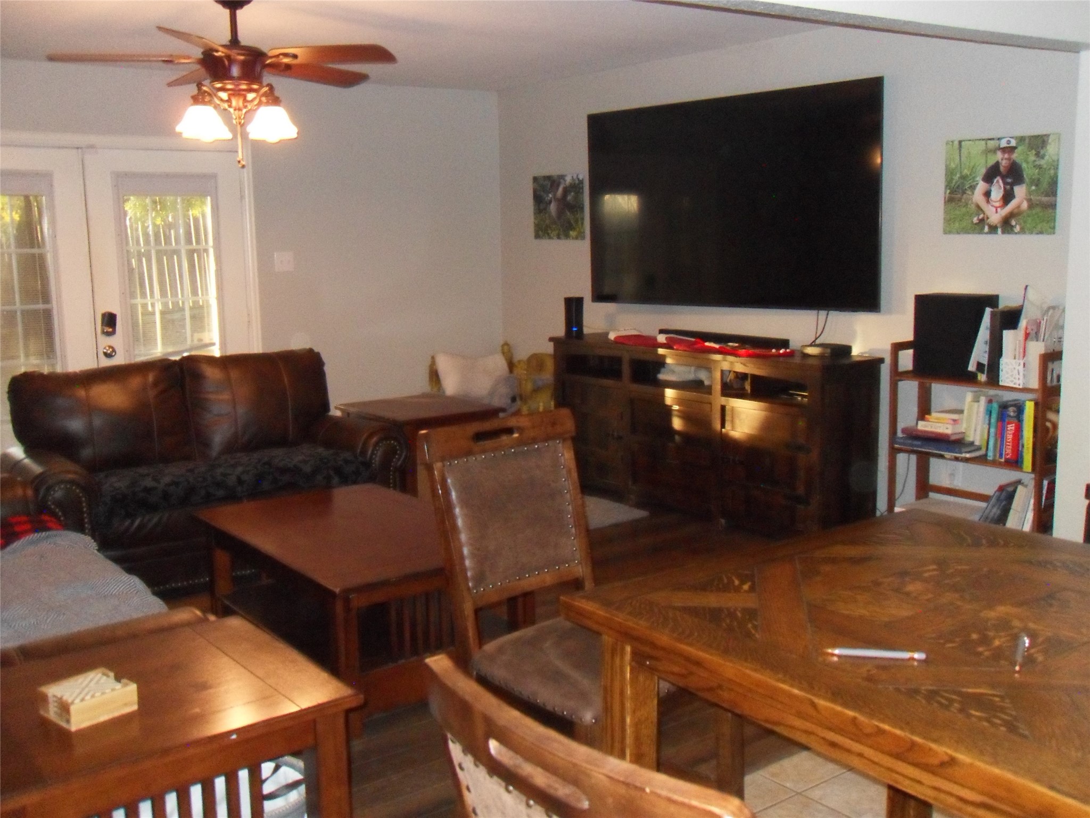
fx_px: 1102
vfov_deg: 40.7
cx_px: 545
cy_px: 409
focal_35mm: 35
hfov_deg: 52.6
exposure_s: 1/45
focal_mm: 6.3
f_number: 3.5
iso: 640
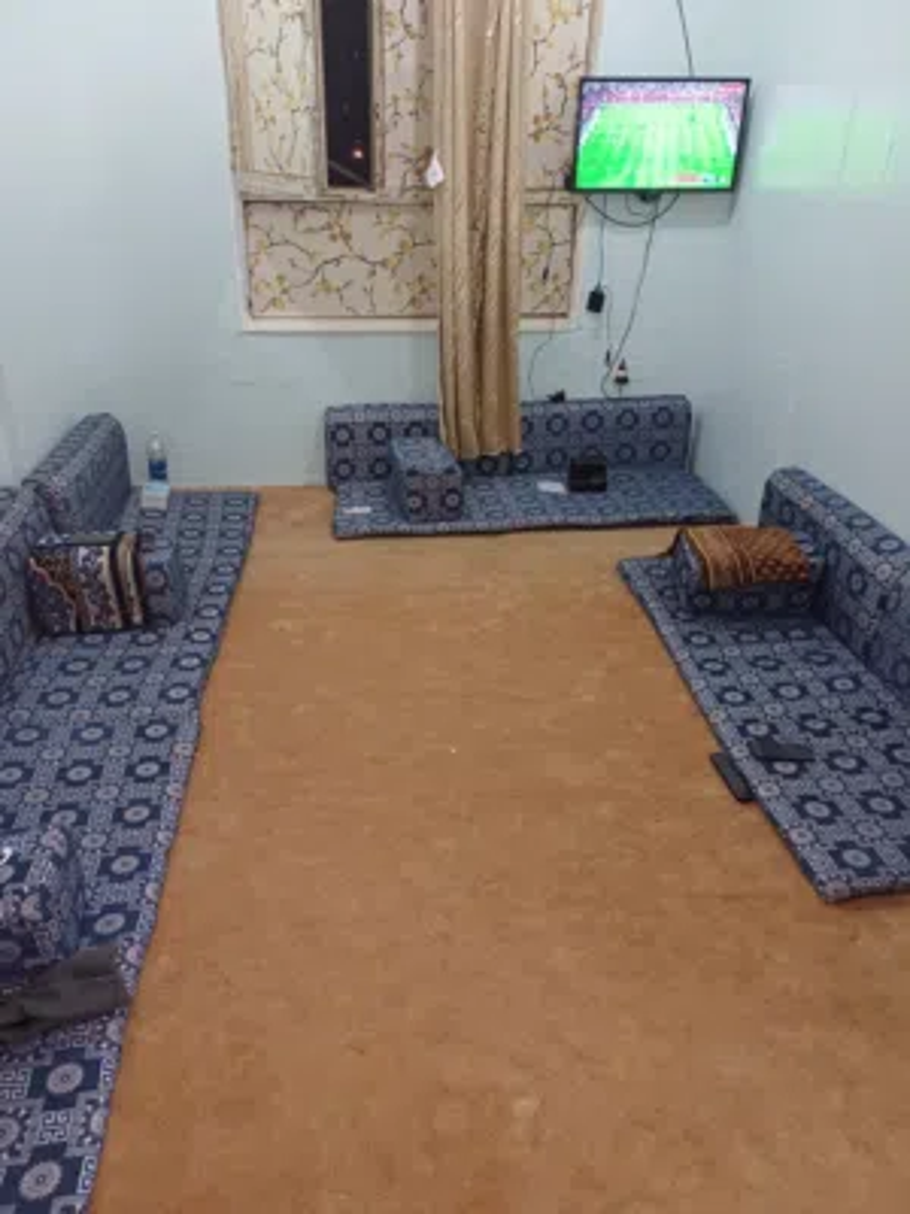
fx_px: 876
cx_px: 455
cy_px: 607
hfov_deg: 54.9
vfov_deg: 69.4
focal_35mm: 25
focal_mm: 4.65
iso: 320
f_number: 1.8
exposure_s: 1/33.3
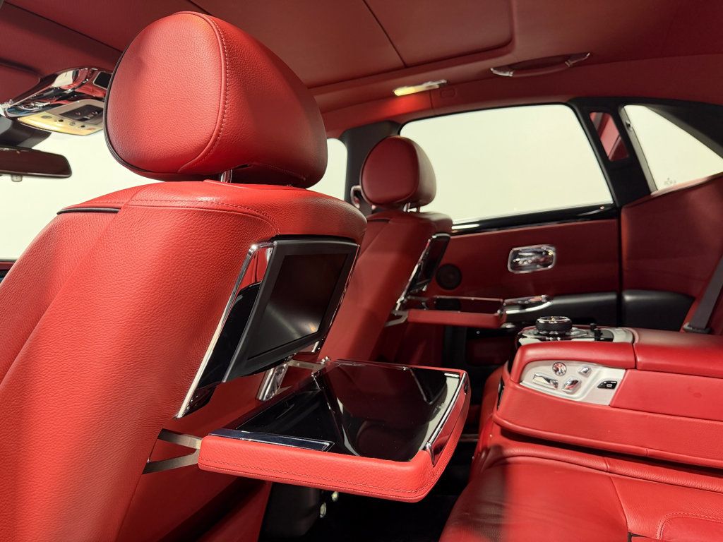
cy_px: 271
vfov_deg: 56.8
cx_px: 362
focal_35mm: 24
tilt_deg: -0.5
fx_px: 501
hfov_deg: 71.6
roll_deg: +6.3
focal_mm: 6.76
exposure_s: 1/60
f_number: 1.78
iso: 250
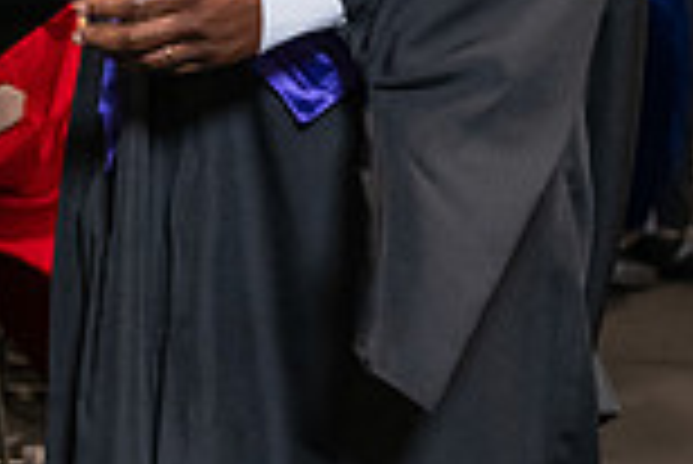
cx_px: -122
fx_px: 4355
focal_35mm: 226
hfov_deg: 9.0
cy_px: -385
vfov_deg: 6.0
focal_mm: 60
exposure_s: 1/125
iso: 2000
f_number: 5
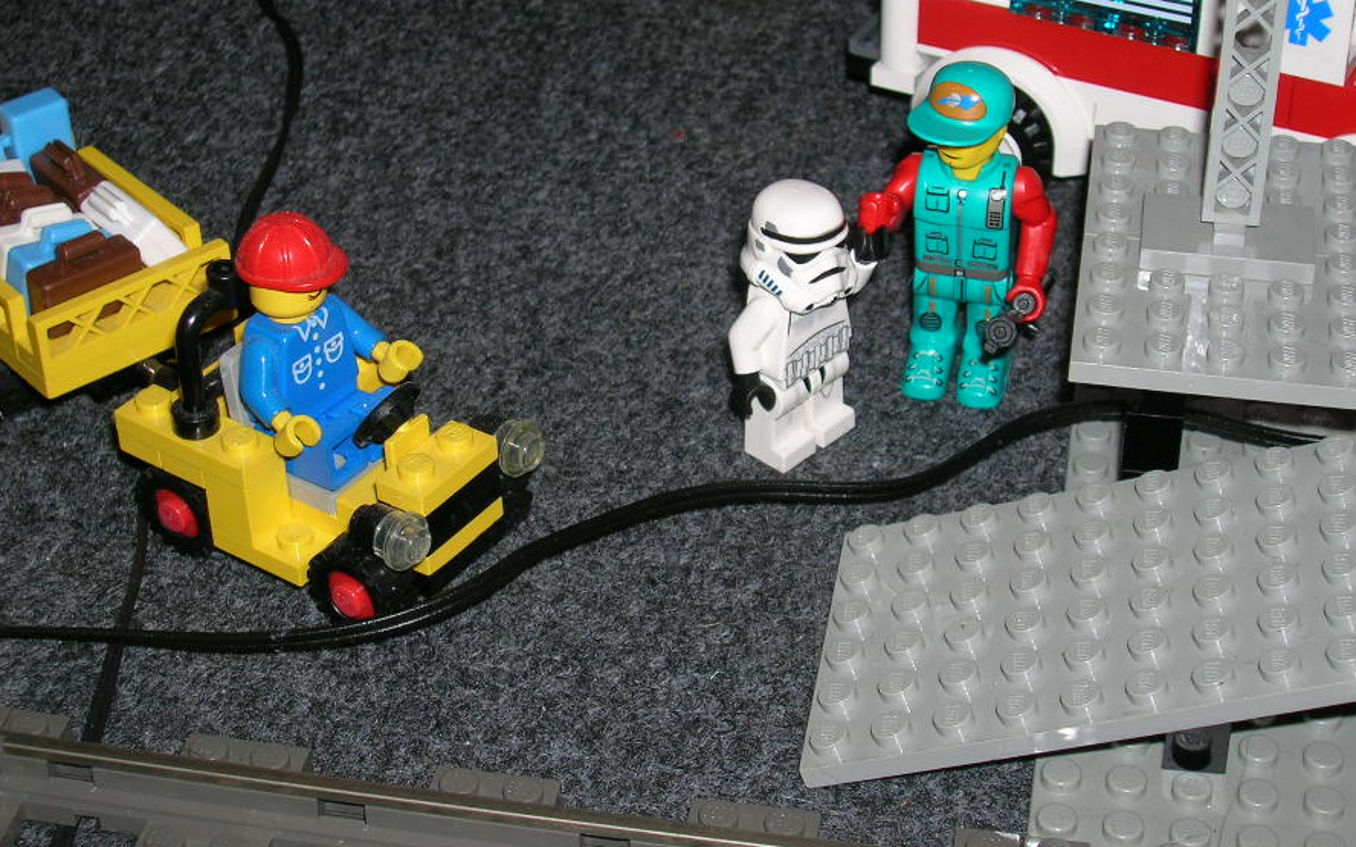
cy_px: 340
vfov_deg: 19.7
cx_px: 692
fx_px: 2439
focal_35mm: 66
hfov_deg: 31.1
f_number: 3.4
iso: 50
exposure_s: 1/60.1
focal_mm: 9
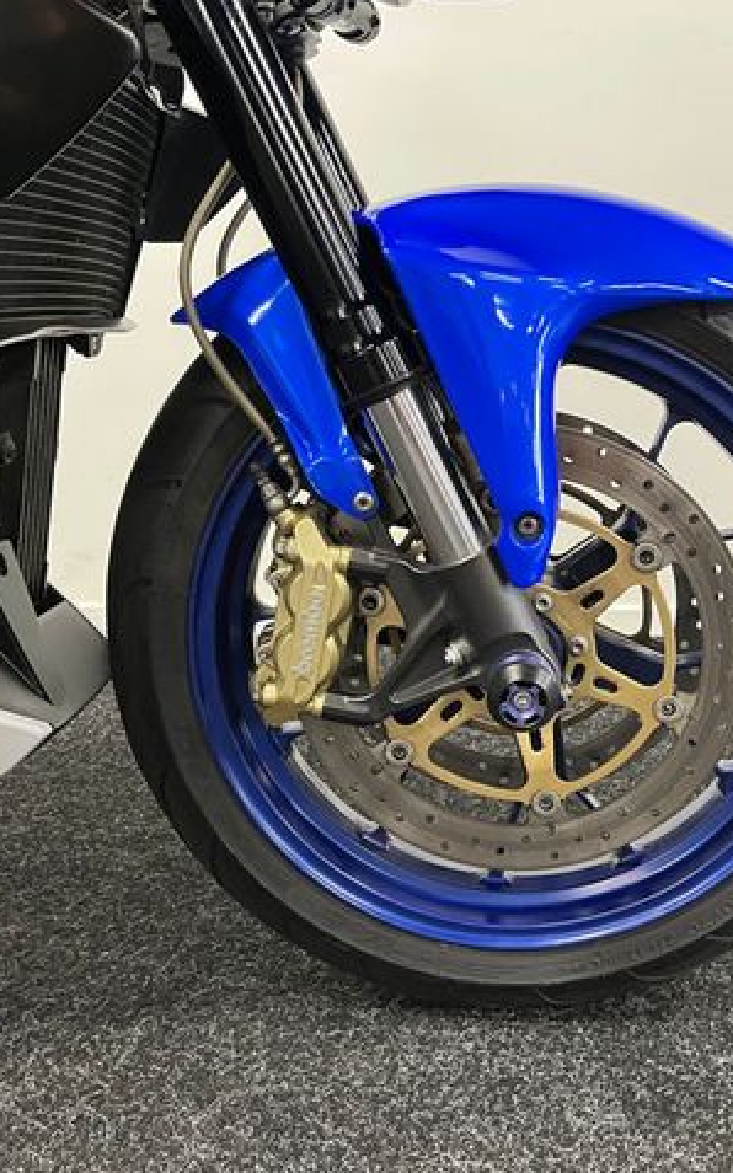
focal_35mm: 37
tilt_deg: -14.5
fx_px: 1183
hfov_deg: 33.9
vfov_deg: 52.8
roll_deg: -0.7
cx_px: 519
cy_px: 585
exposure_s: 1/50
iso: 250
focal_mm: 5.1
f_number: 1.6
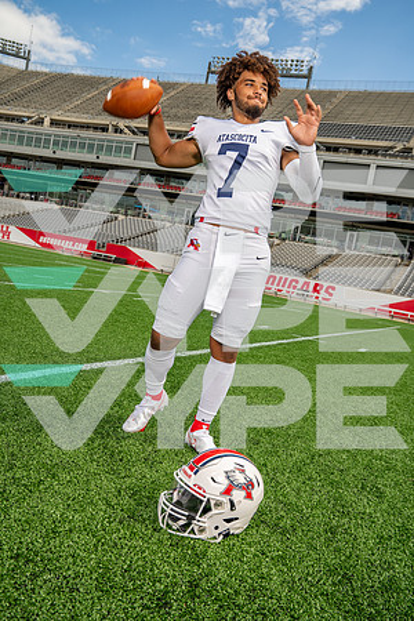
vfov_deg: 61.9
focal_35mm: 30
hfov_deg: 43.6
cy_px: 310
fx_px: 517
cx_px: 207
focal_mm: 30
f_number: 5.6
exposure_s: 1/320
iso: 100
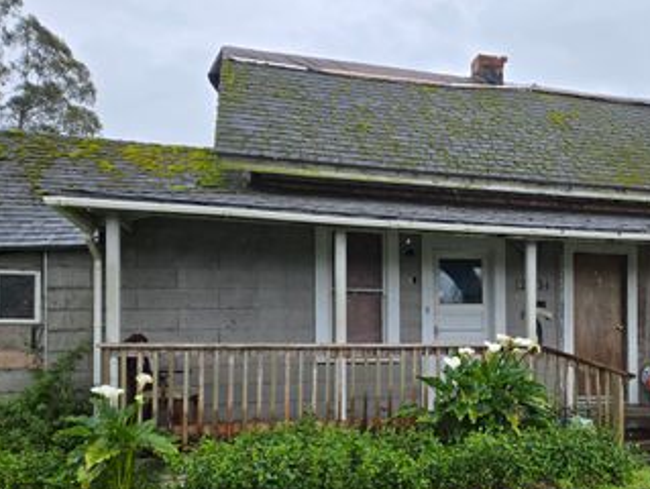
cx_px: 501
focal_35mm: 36
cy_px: 343
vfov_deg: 39.0
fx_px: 677
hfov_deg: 48.9
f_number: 1.8
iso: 80
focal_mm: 5.4
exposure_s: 1/2005
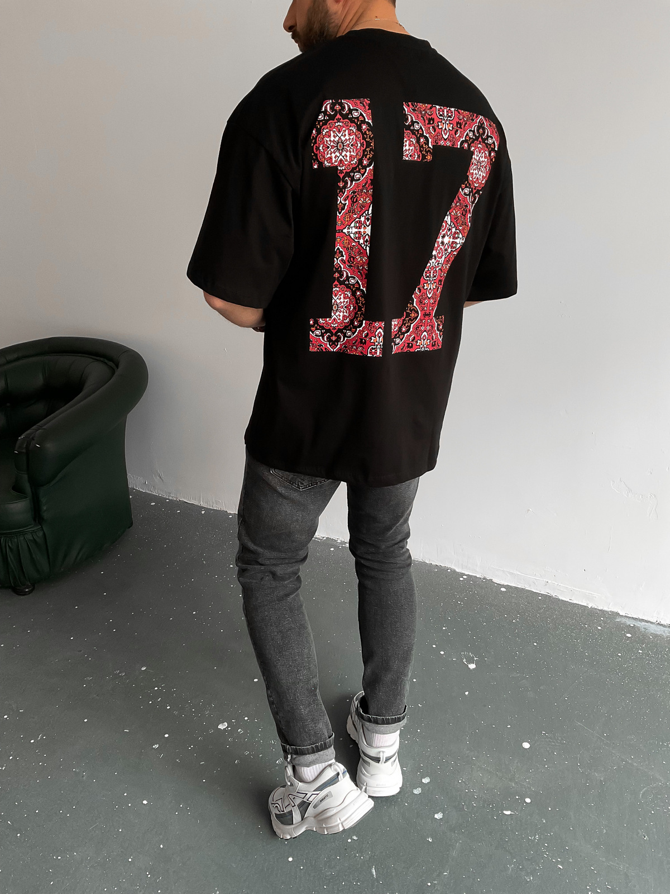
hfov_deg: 48.2
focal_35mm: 29
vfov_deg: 61.7
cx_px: 335
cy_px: 447
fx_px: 748
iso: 40
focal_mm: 3
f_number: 1.8
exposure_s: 1/120
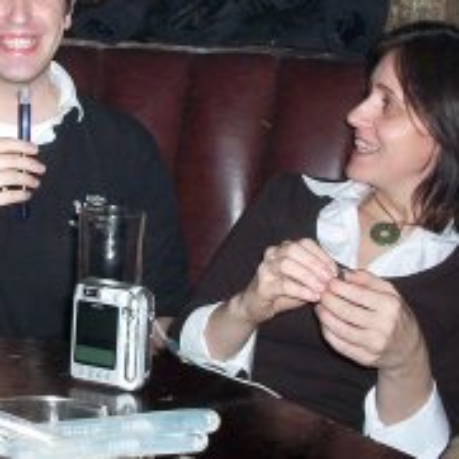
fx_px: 1140
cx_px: 66
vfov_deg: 22.4
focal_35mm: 76
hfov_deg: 22.3
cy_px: 81
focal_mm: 4.99
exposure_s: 1/60
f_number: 4.5
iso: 140
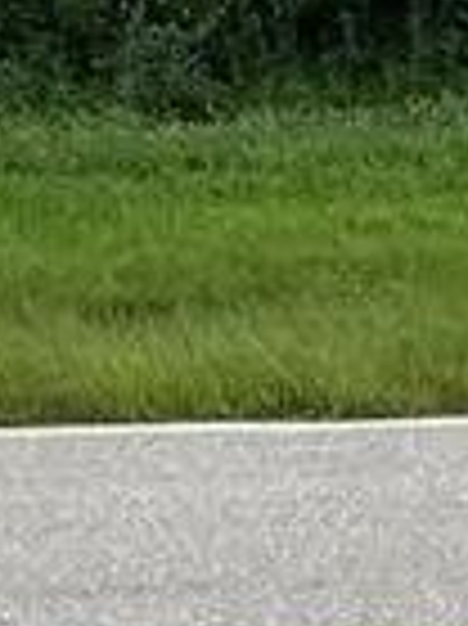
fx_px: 3466
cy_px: -414
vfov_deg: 9.9
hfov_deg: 7.7
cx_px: 333
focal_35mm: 192
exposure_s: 1/4274
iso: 50
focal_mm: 5.7
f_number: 1.5
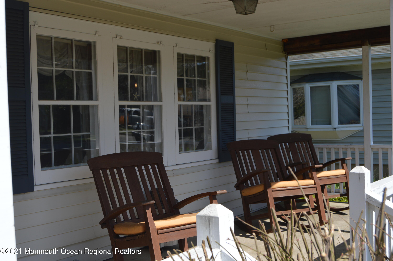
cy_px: 130
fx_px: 507
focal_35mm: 46
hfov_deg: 42.4
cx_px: 196
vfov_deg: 28.9
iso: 110
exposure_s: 1/125
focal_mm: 31
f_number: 8
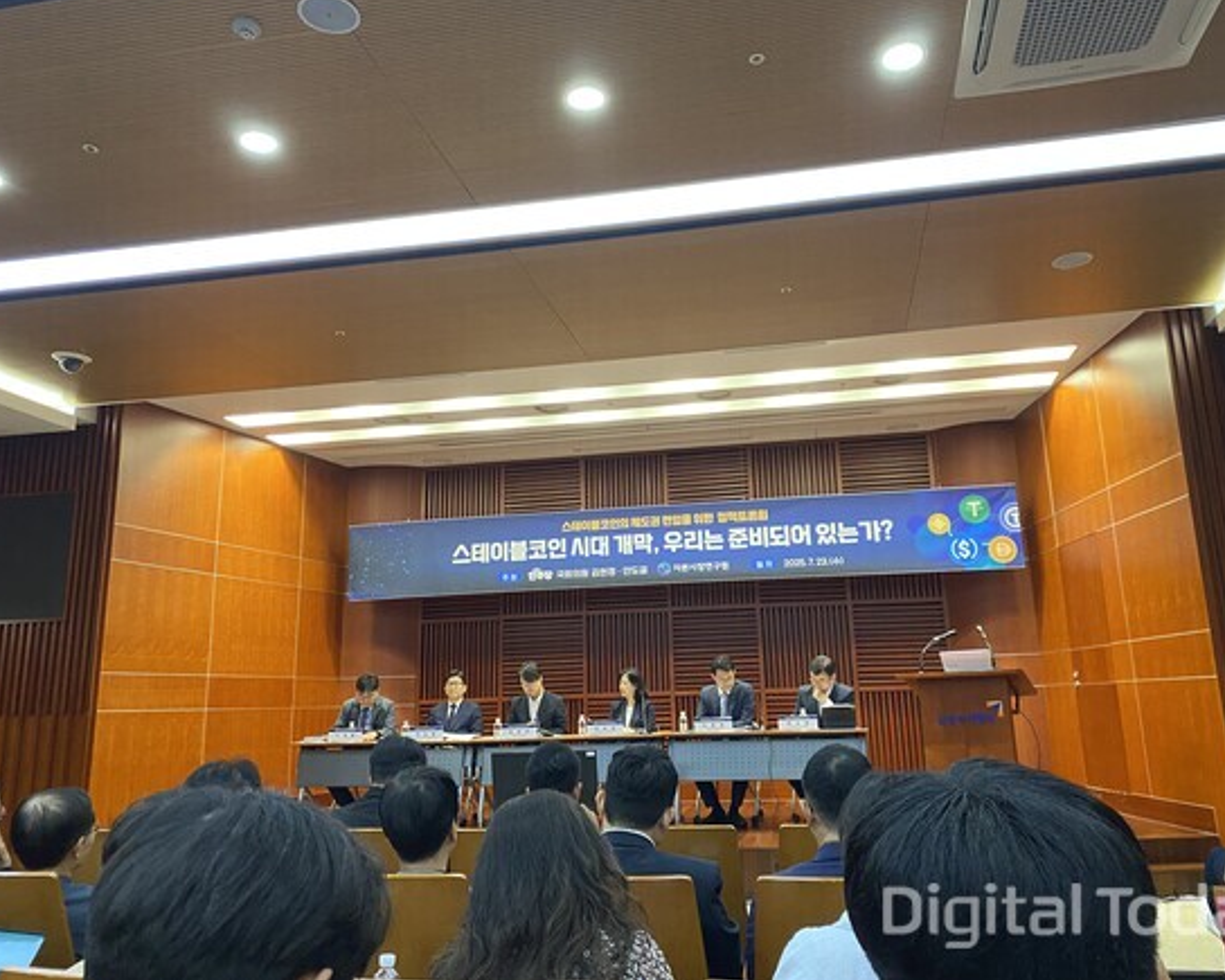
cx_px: 646
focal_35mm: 28
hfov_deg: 62.2
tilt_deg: +11.9
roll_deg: +1.9
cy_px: 475
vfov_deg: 51.5
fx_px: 1015
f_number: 1.8
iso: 400
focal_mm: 4.25
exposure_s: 1/60
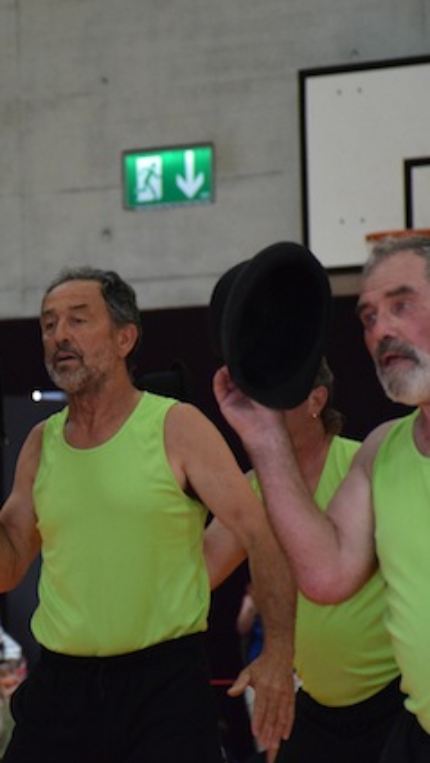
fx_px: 5565
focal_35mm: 275
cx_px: 16
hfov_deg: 4.4
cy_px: 381
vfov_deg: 7.8
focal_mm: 116
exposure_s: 1/500
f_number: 5.6
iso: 3200
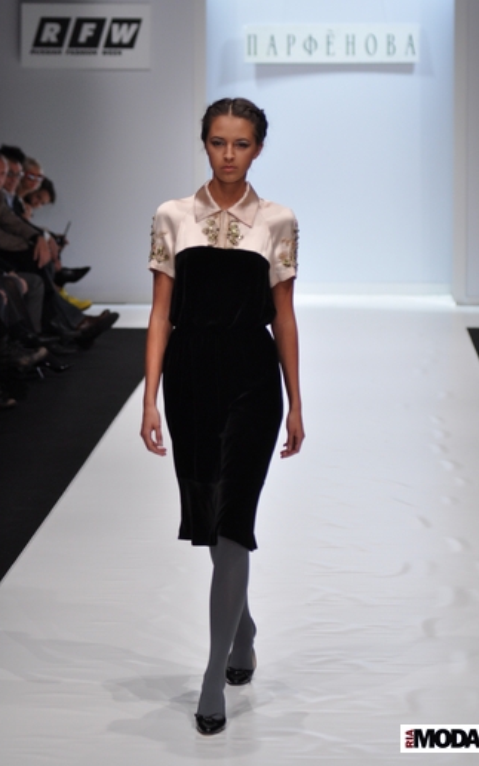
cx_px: 245
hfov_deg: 9.9
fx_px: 2758
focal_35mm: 132
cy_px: 382
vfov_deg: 15.8
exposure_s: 1/250
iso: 640
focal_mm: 86
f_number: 3.5
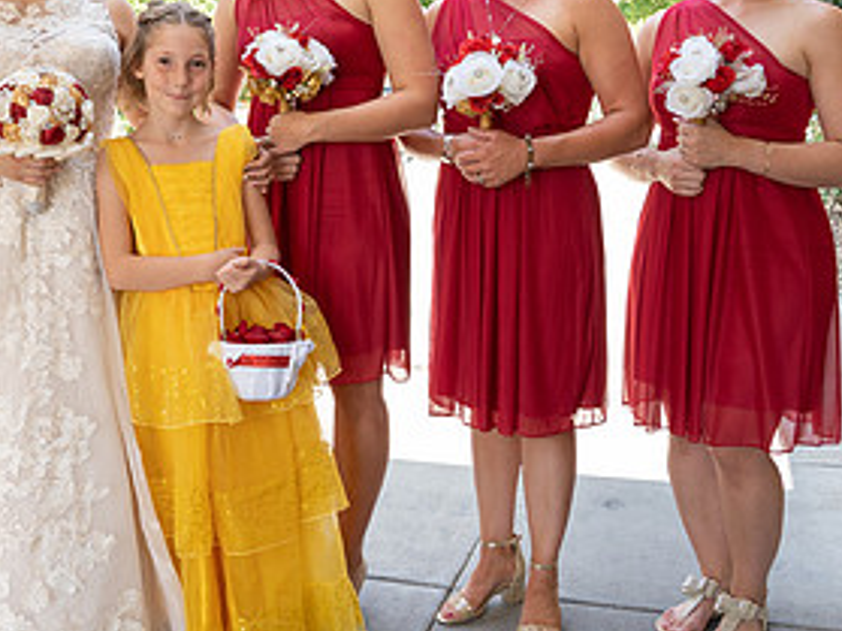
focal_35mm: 48
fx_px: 1167
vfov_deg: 30.1
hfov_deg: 38.7
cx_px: 220
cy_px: 225
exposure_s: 1/200
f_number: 5
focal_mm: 24
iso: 640
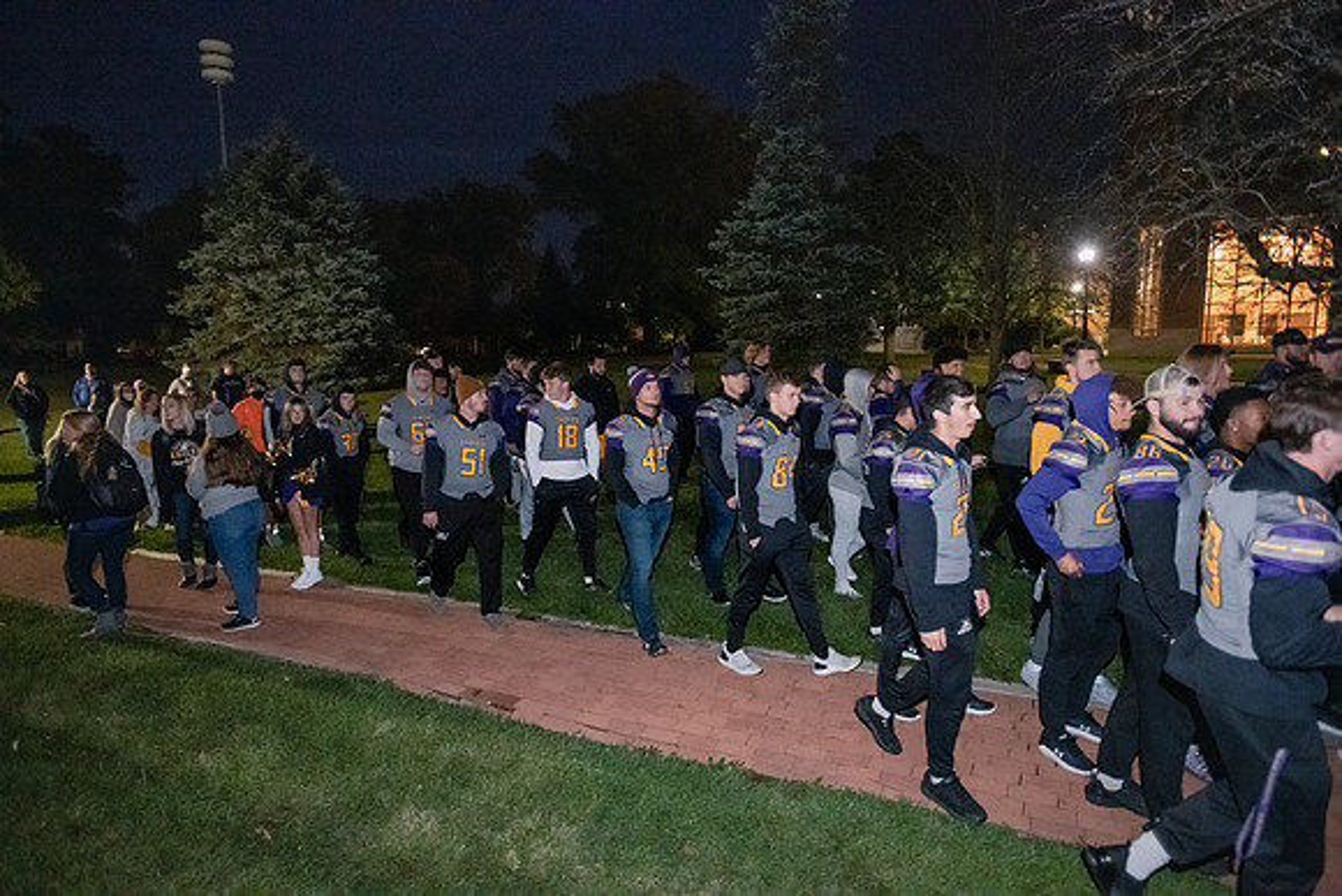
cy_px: 448
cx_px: 671
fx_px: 820
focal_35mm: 22
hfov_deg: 78.6
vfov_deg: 57.3
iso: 12800
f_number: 2.8
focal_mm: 22
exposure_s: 1/60
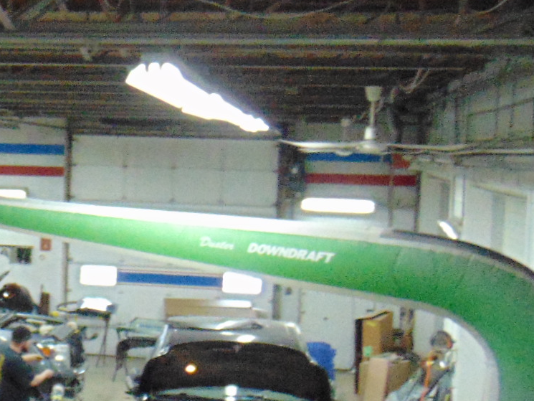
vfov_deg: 17.0
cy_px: 245
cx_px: -37
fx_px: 1342
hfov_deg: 21.5
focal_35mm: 87
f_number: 3
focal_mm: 4.5
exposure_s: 1/30
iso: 320
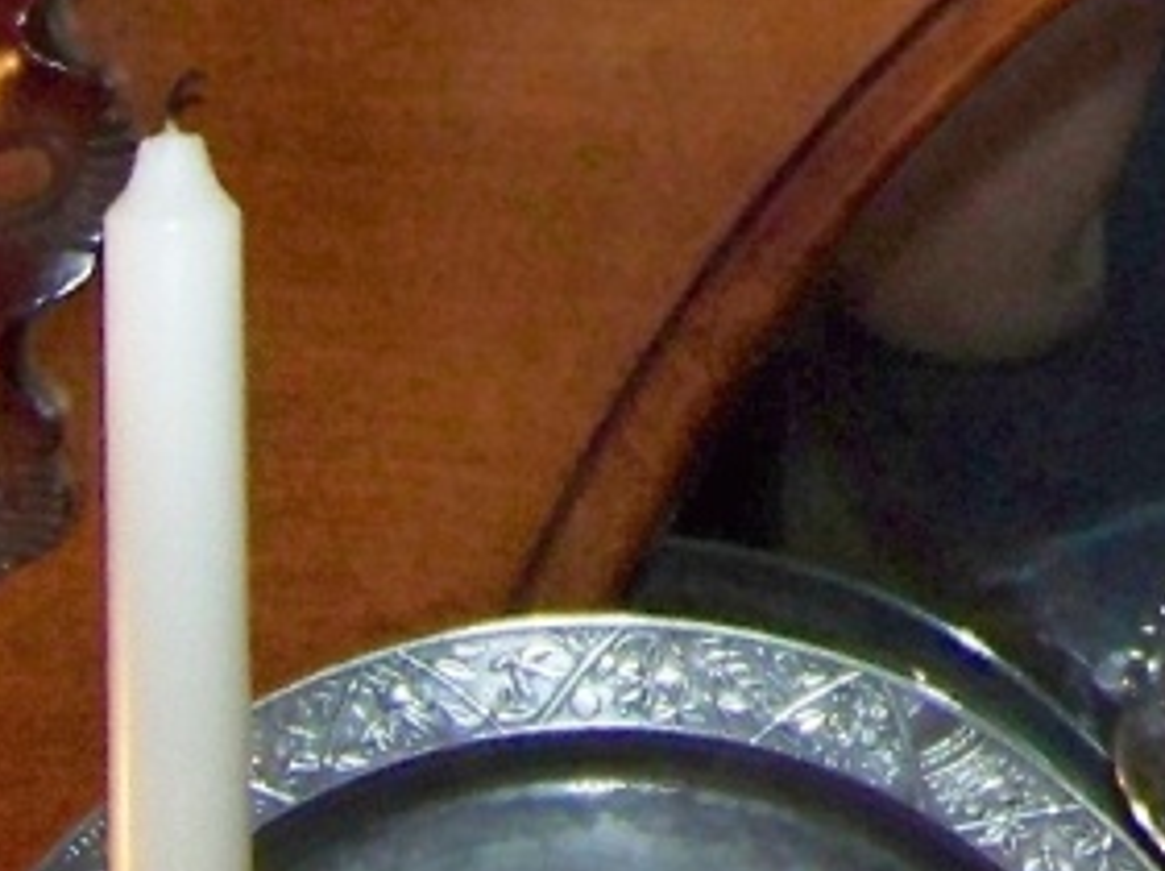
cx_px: 1783
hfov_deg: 12.0
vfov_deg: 8.9
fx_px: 5277
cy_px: -904
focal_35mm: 157
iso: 200
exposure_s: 1/30
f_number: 2.8
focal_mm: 5.85
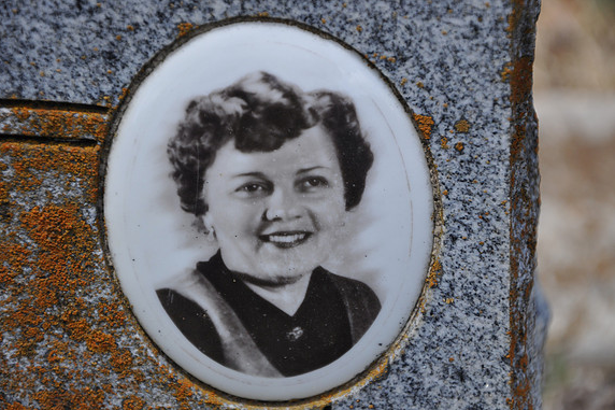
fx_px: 2724
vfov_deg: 8.6
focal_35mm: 160
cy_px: 206
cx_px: 305
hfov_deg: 12.9
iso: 200
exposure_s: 1/125
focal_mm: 105
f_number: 5.6
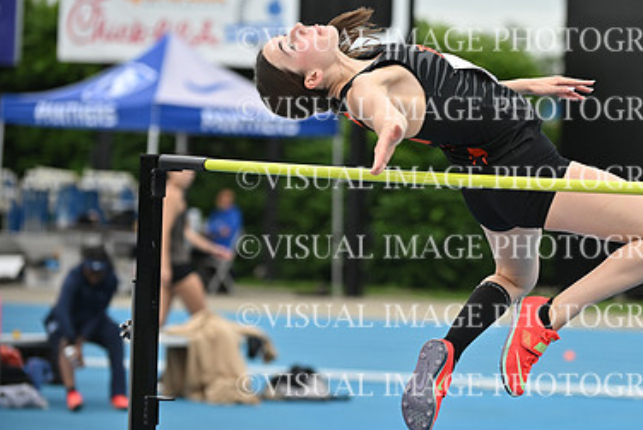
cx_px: 484
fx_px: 3448
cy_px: 143
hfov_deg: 10.6
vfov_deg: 7.1
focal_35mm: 193
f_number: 3.2
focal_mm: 125
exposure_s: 1/2500
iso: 250
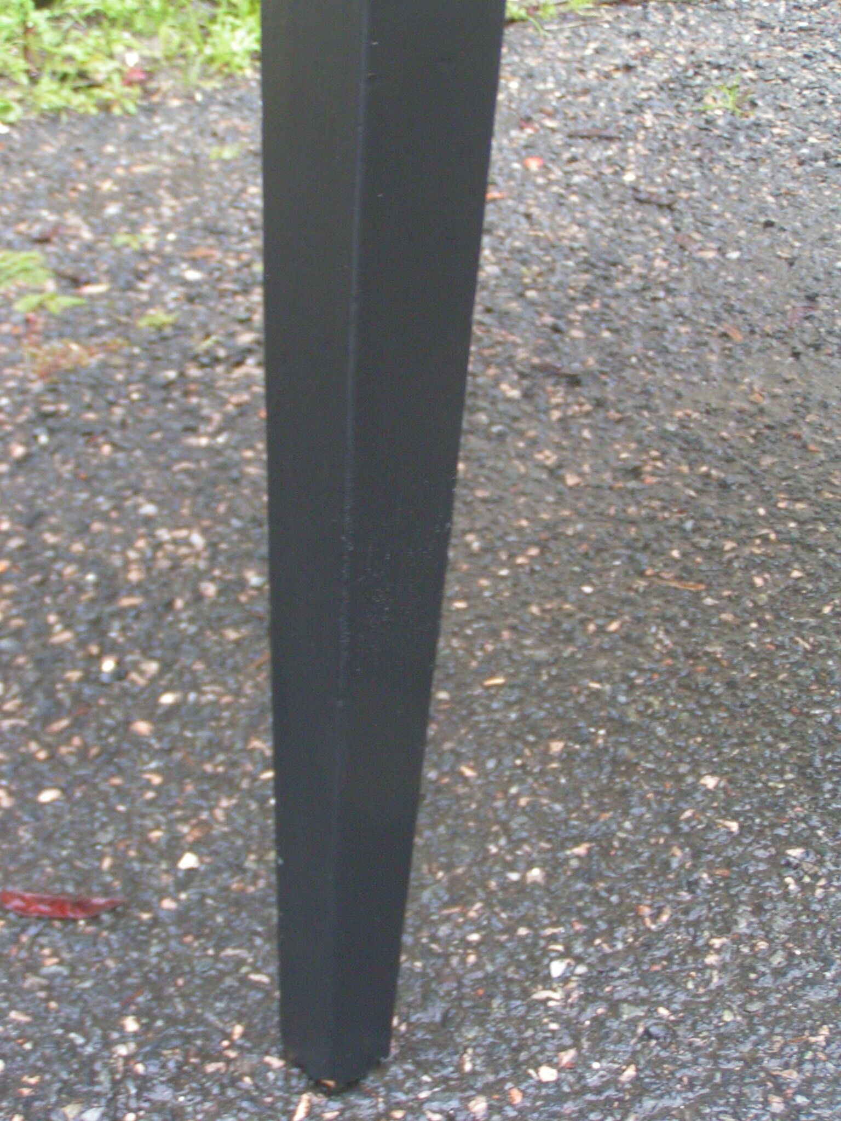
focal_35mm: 63
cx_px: 420
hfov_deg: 23.3
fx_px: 2041
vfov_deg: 30.7
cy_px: 560
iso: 200
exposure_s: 1/50
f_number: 3.2
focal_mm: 9.7
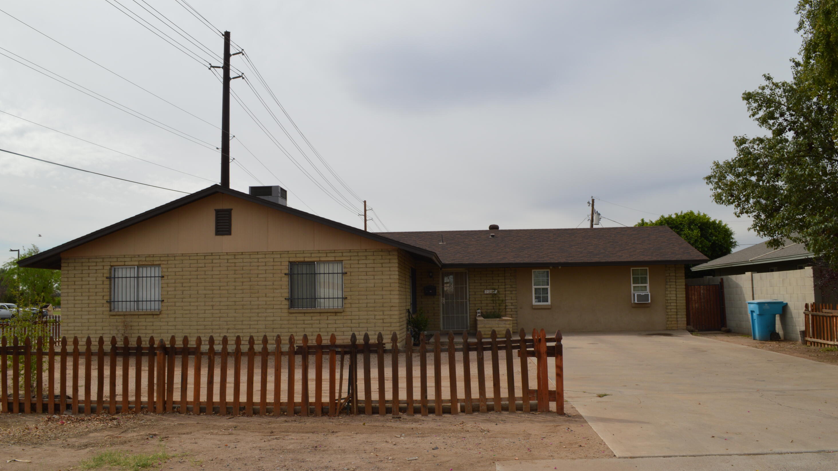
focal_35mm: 29
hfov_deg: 66.1
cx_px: 416
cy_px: 260
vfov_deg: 40.1
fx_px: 644
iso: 100
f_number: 10
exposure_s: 1/200
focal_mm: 18
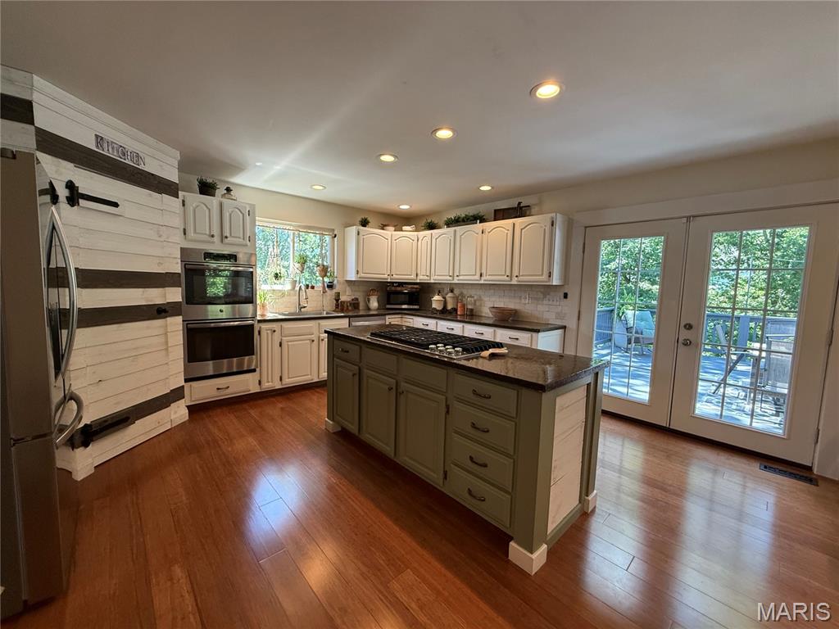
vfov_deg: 85.7
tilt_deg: -4.4
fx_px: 339
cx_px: 420
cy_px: 314
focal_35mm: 14
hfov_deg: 102.1
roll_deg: -1.6
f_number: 2.2
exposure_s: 1/120
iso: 320
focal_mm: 2.22
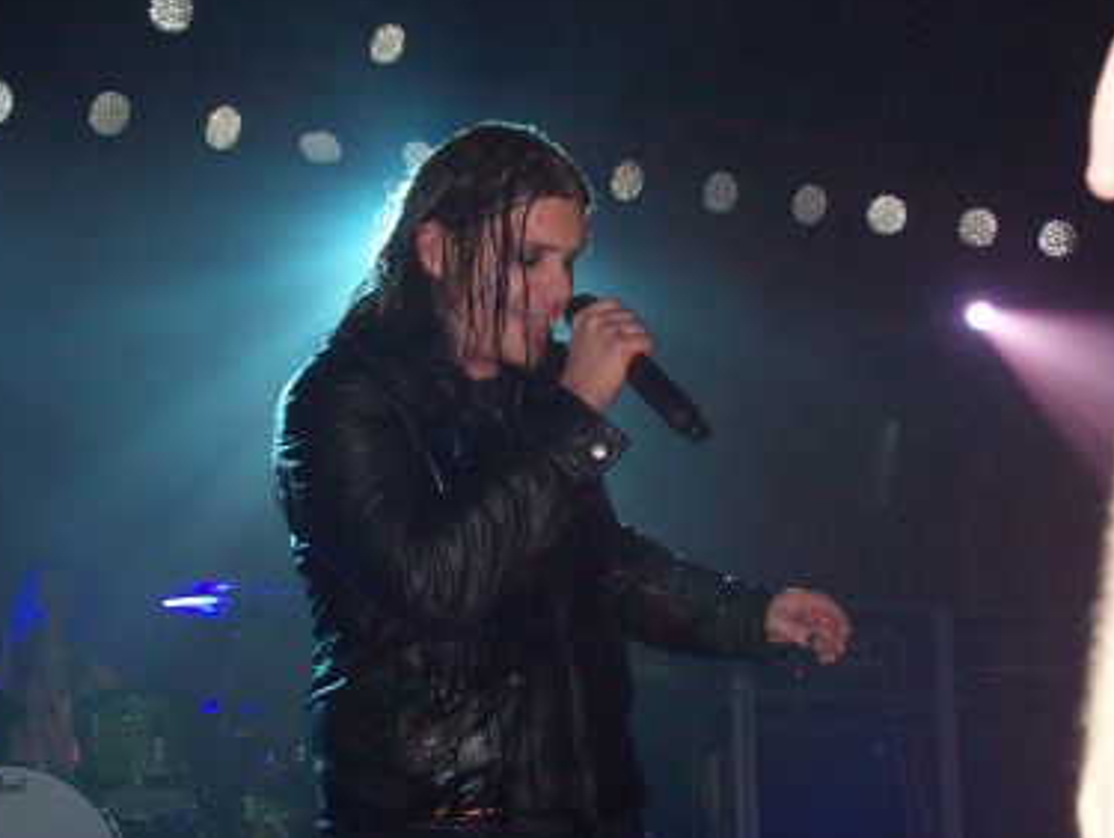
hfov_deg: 30.2
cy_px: 455
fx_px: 2062
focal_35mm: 64
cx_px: 545
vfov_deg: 23.0
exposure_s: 1/83.6
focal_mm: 9.4
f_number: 3.4
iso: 140
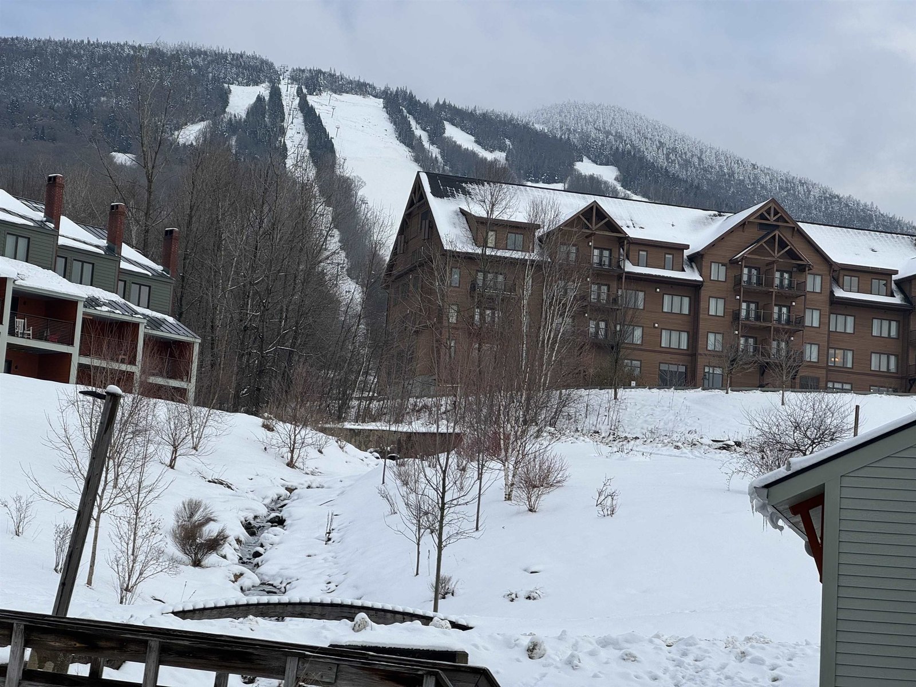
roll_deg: -3.8
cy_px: 344
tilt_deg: +8.3
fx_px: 2038
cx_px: 458
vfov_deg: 19.1
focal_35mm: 77
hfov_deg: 25.3
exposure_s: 1/135
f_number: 2.8
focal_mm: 9
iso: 25
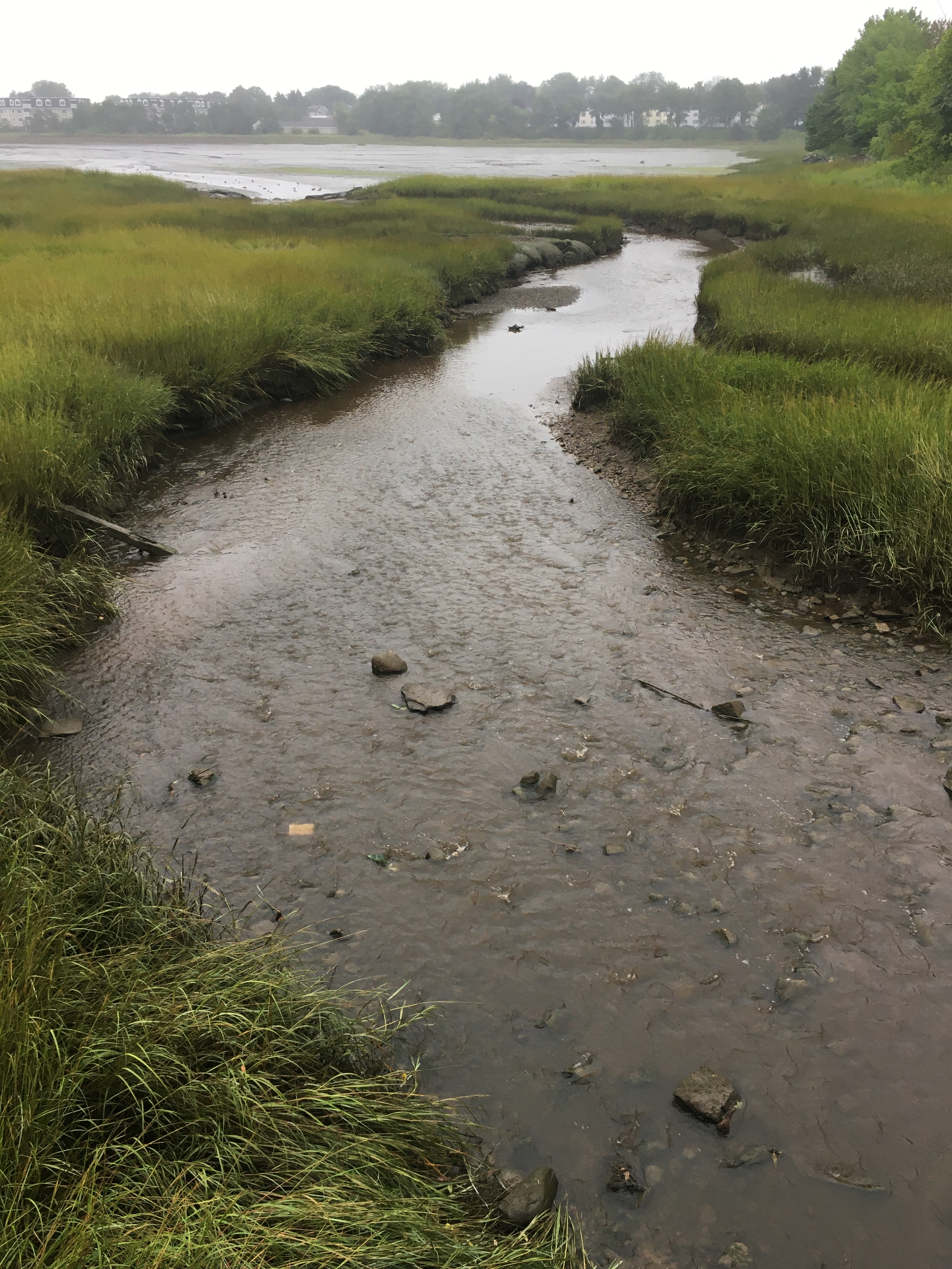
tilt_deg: -24.9
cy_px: 634
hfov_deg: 48.2
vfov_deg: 61.7
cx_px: 476
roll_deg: +0.2
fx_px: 1063
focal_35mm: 29
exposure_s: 1/40
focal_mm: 4.15
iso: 25
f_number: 2.2
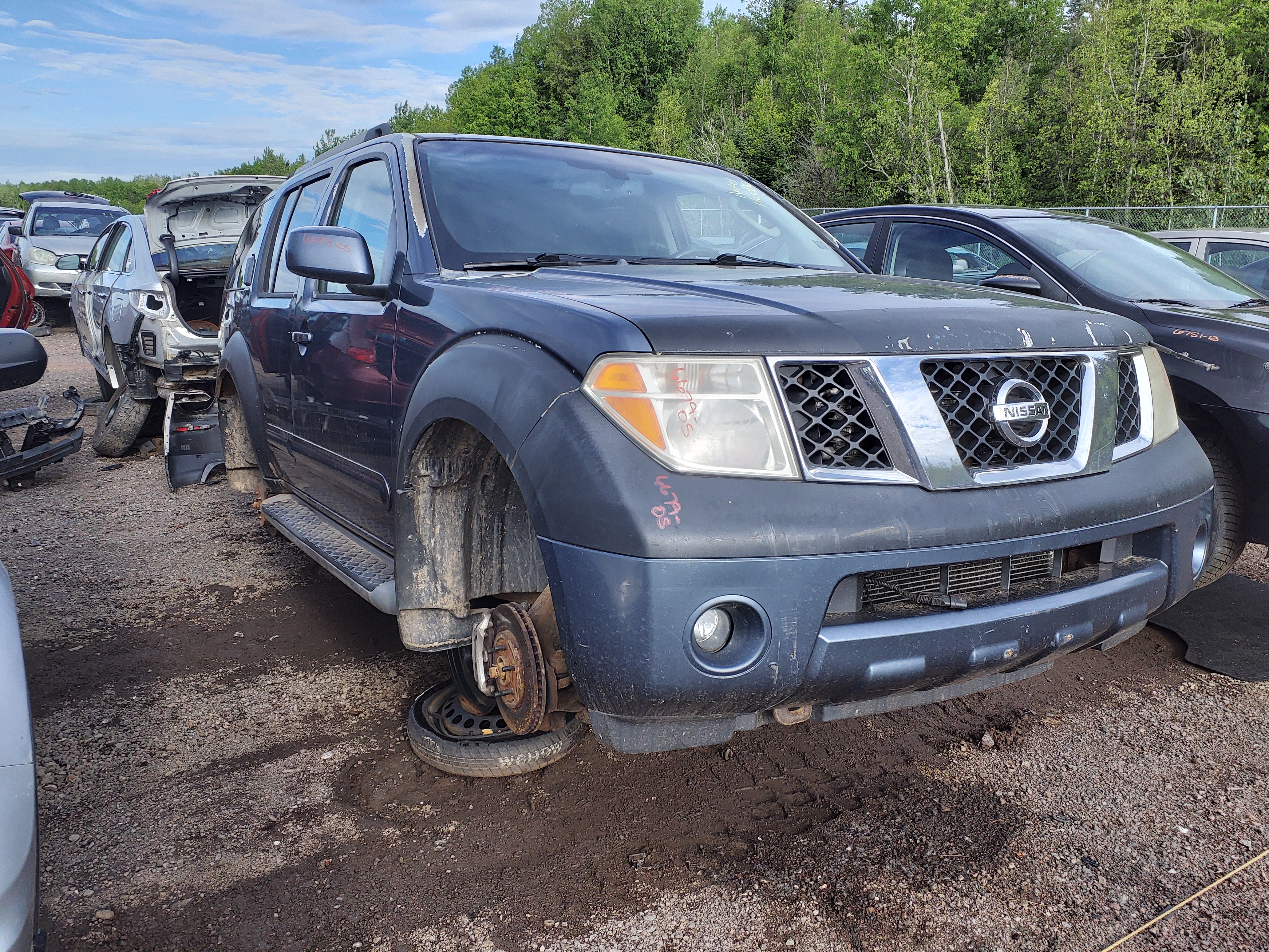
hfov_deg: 67.3
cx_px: 634
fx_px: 953
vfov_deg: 53.1
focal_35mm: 26
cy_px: 476
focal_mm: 3.58
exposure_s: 1/308
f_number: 1.9
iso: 40
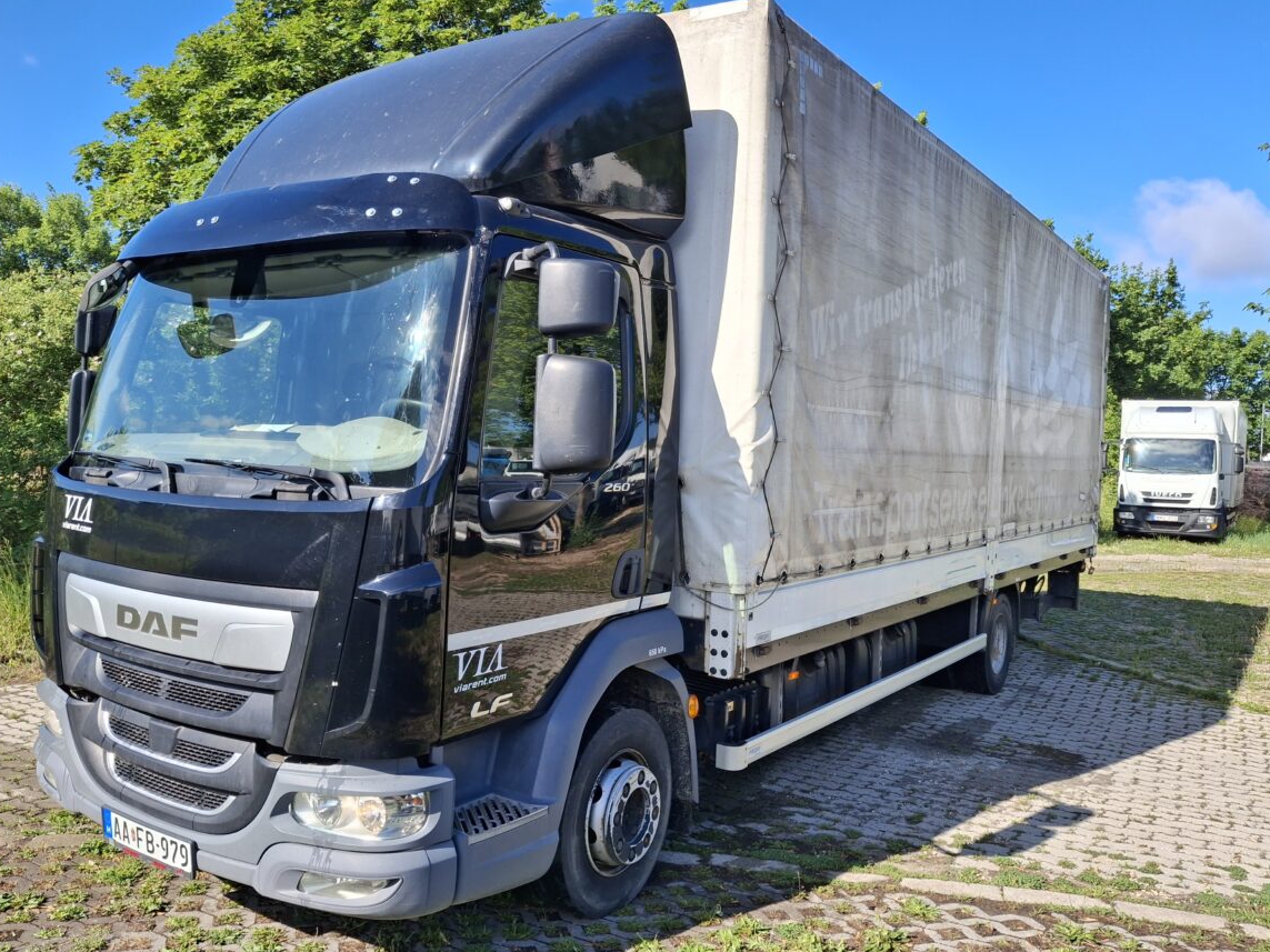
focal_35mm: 28
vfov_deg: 49.7
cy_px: 471
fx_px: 1027
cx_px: 609
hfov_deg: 63.4
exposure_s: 1/1587
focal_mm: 4.69
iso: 32
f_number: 1.8
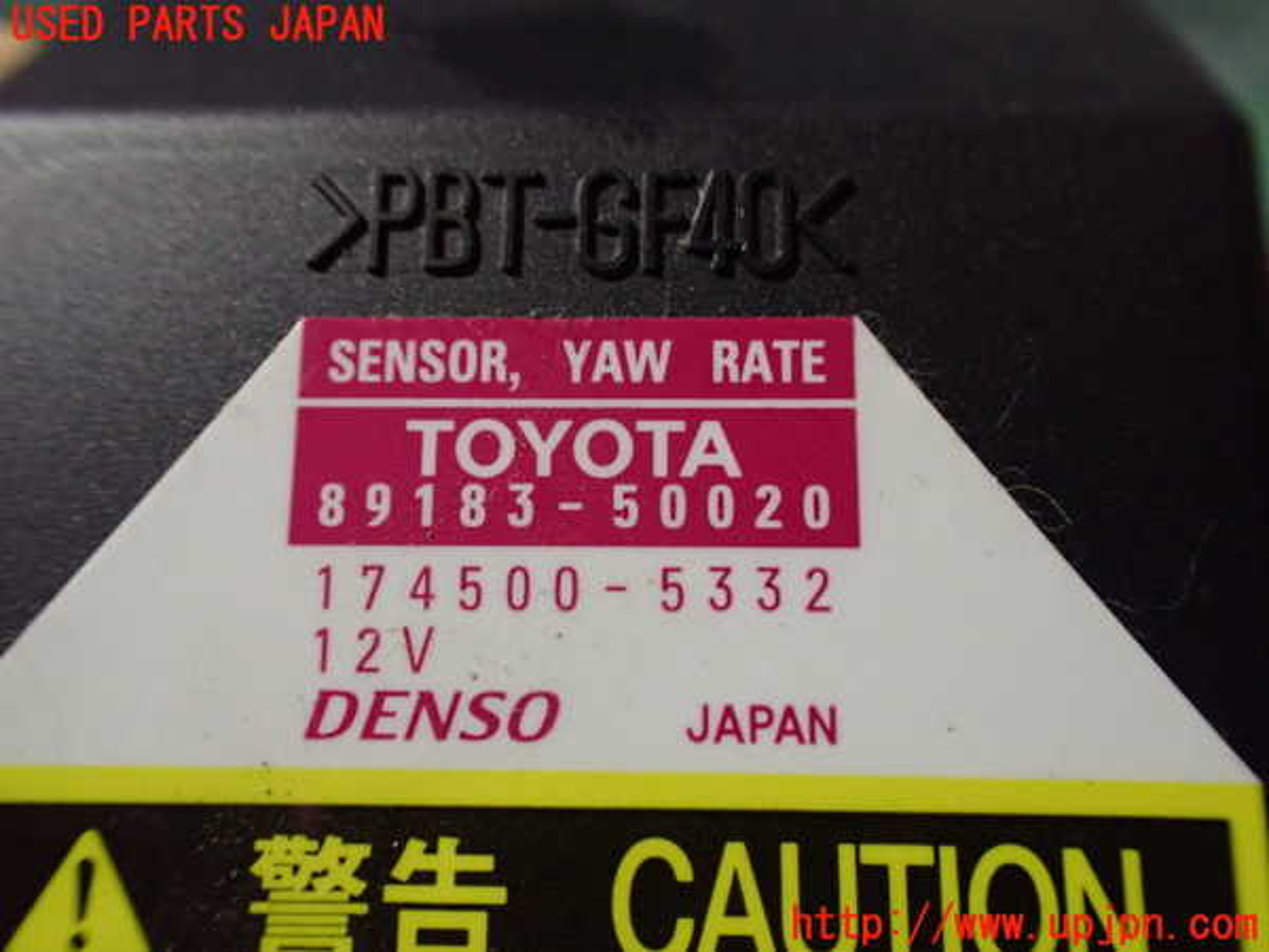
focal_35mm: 30
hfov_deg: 60.0
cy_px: 476
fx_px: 1100
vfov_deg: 46.8
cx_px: 634
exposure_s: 1/30
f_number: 2.3
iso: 800
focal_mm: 5.4
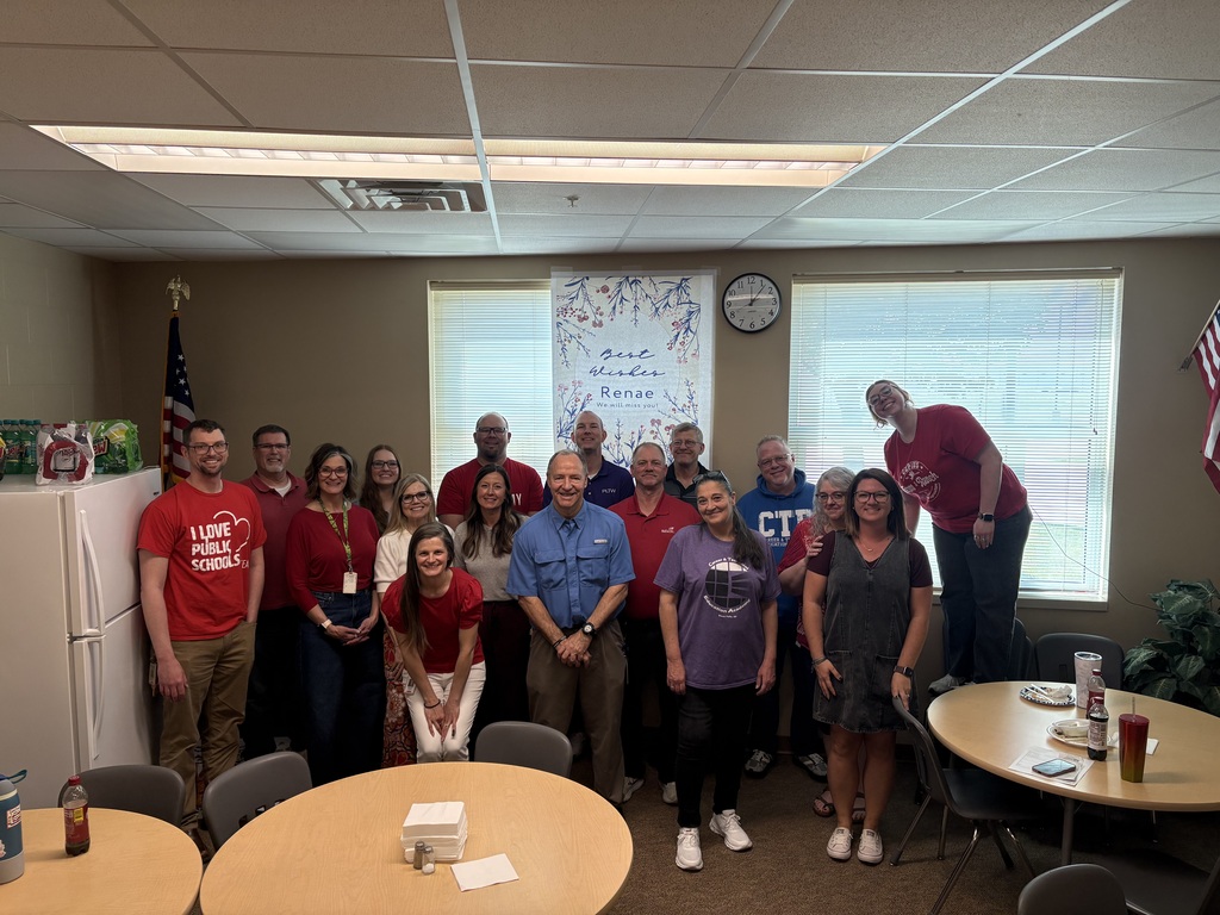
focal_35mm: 26
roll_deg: +0.2
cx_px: 610
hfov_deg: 67.3
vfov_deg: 53.1
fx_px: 916
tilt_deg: -4.6
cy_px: 458
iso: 125
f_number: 1.6
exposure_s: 1/178
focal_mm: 5.96
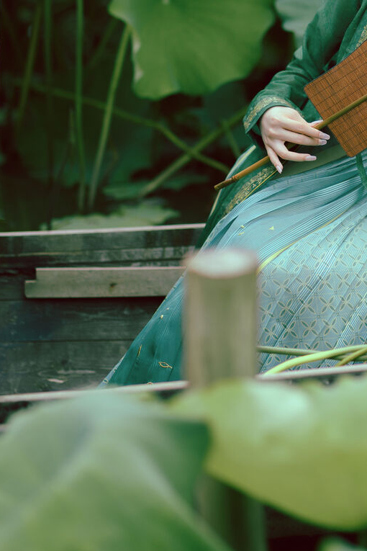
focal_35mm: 200
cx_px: 371
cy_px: 61
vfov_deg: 10.2
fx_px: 3058
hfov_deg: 6.8
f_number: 1.8
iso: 100
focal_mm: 85
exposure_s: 1/800
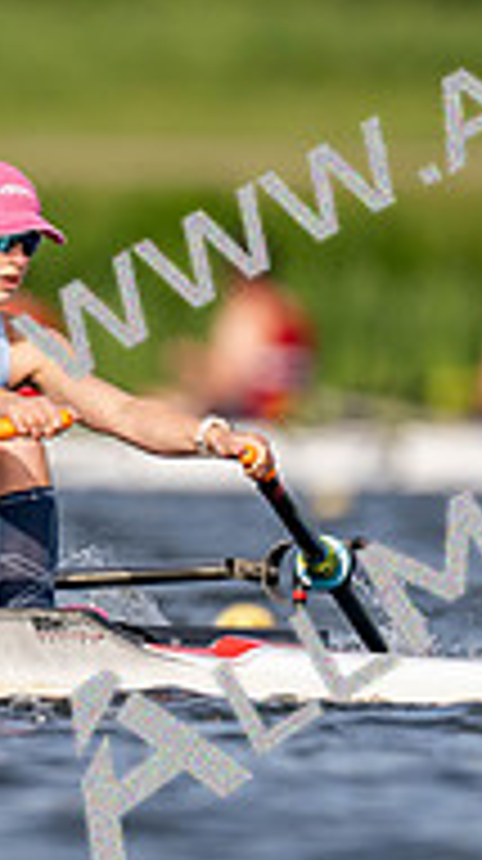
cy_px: 457
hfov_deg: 0.6
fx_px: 43624
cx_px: -315
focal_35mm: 1914
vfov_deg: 1.1
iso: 250
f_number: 4
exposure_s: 1/2500
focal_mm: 600
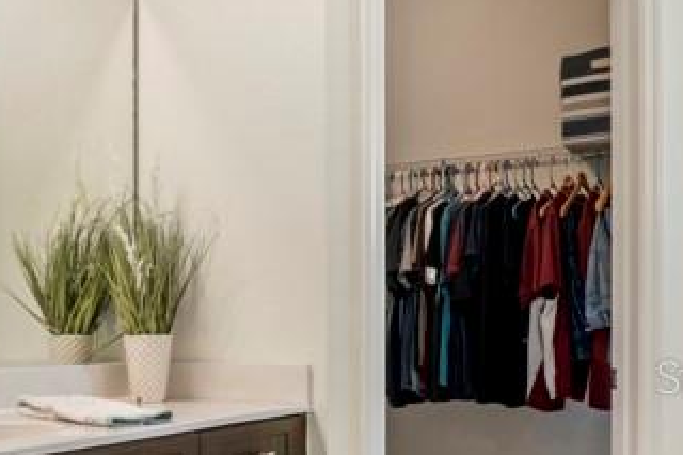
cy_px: 376
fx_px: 910
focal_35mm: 48
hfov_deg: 40.1
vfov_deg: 27.4
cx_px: 176
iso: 400
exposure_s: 1/6
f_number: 8
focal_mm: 16
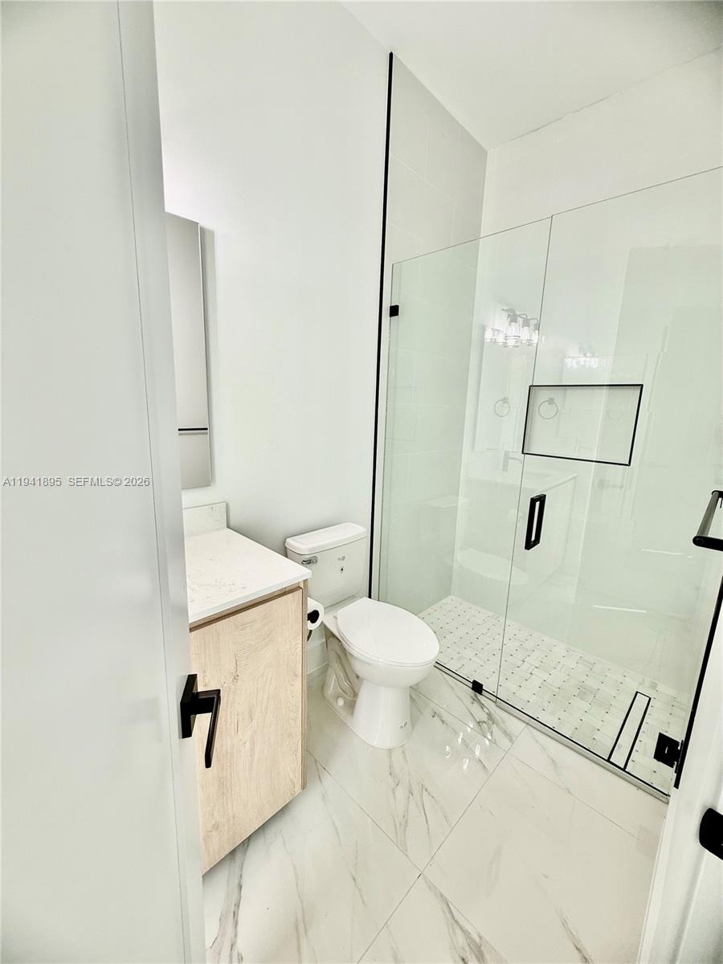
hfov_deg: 85.7
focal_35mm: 14
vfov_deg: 102.1
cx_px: 362
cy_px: 482
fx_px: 390
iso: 64
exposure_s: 1/120
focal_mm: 2.22
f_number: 2.2
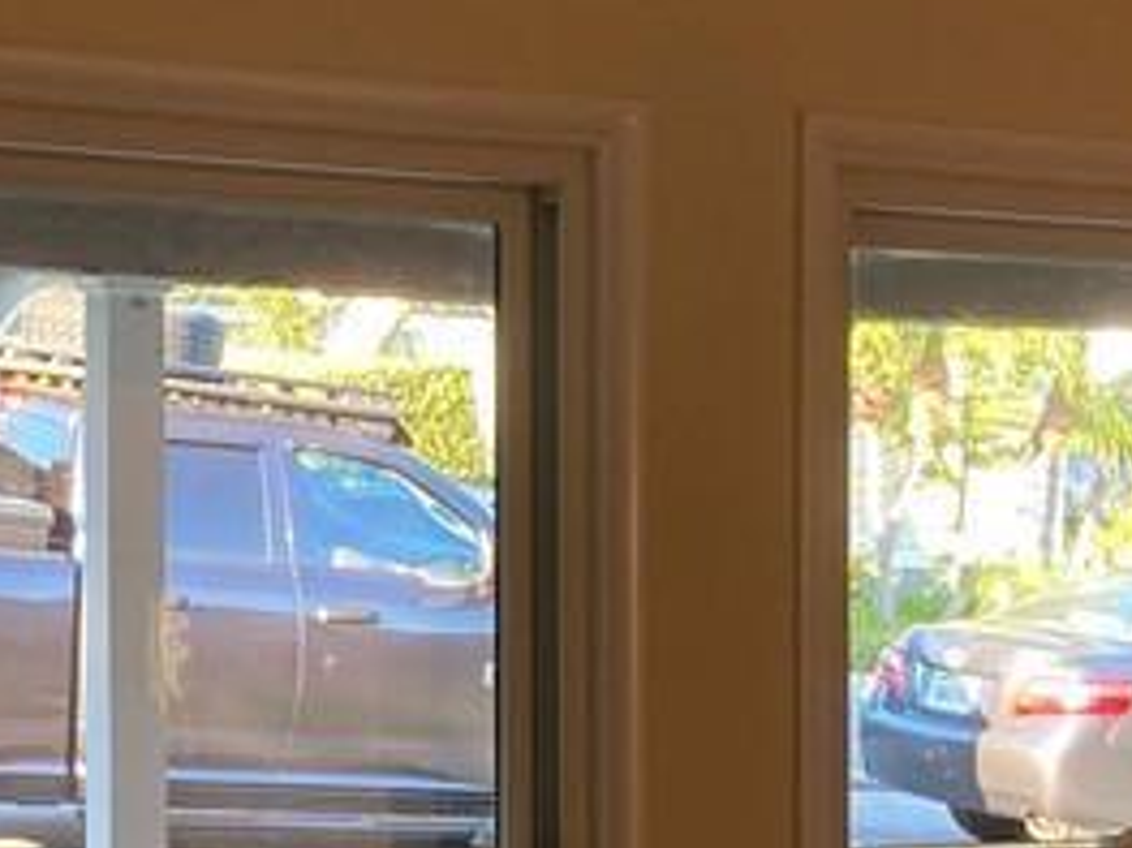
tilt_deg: -1.7
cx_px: 430
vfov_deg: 13.4
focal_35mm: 109
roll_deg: -0.3
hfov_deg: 18.0
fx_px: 3563
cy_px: 783
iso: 80
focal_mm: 3.99
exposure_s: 1/60
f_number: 1.8
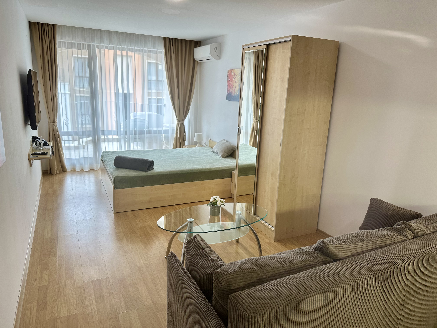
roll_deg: -1.9
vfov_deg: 56.8
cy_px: 164
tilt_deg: -11.8
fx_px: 303
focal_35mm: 24
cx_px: 218
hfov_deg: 71.6
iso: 64
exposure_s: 1/100
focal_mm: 6.86
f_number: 1.78
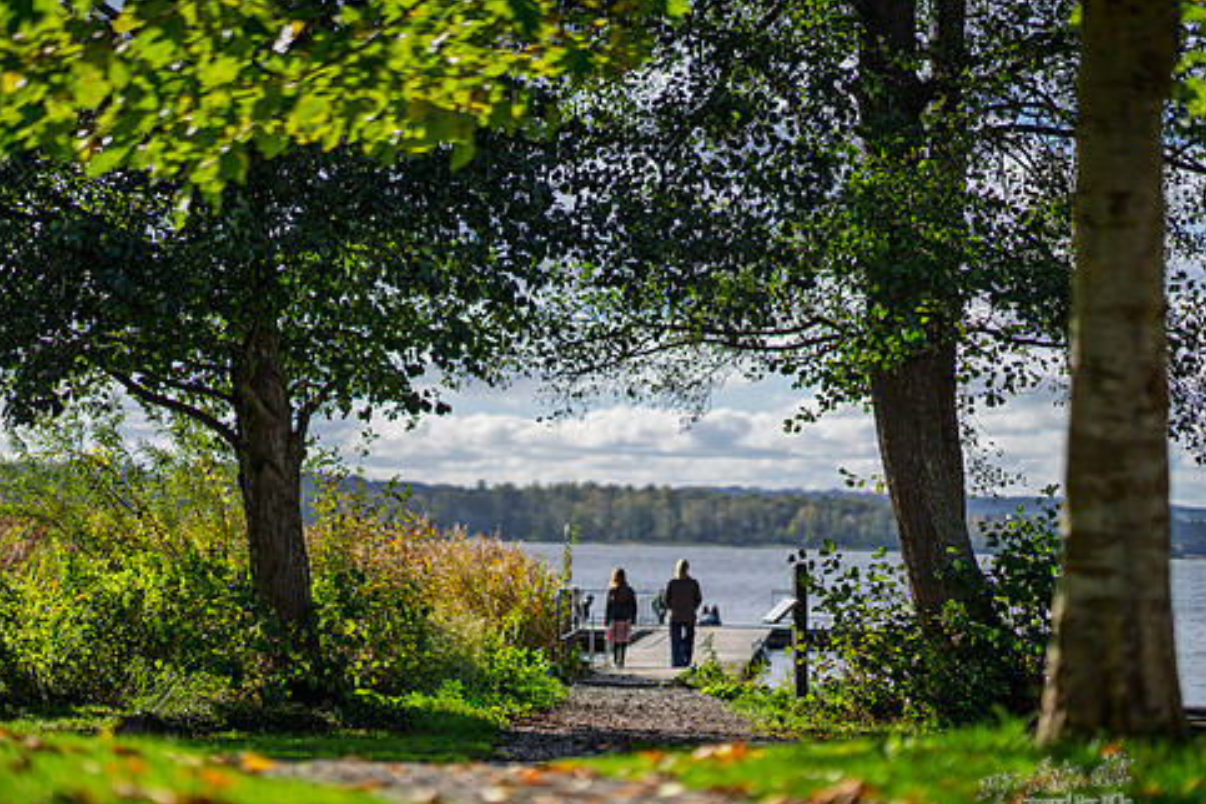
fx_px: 3618
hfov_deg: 18.9
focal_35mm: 108
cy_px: 423
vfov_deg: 12.7
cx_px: 577
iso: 64
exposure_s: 1/8000
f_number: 1.4
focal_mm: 85
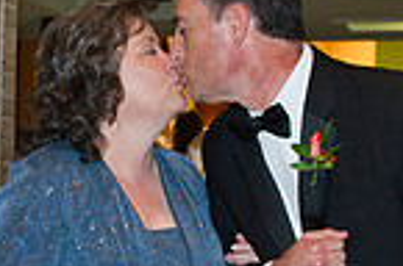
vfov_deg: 14.2
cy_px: 186
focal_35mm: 96
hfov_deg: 21.2
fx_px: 1072
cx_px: 122
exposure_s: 1/80
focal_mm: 24
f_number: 5
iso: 1600
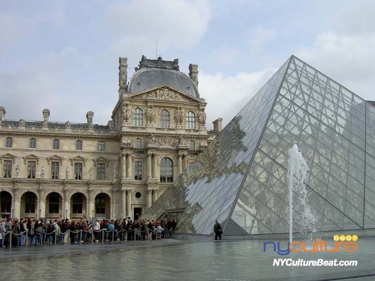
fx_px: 422
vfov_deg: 36.8
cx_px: 188
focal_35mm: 39
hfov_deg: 47.9
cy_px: 140
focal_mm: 8
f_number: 4.7
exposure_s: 1/476
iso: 100
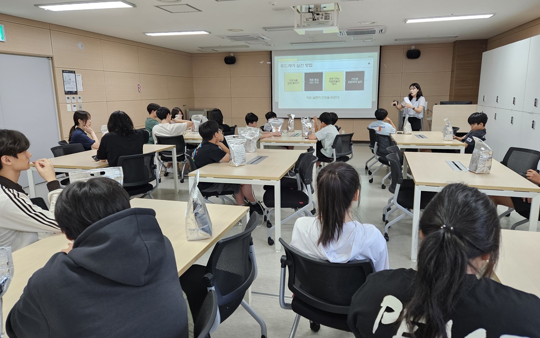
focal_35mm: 25
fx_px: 368
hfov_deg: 72.5
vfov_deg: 49.2
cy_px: 156
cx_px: 276
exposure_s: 1/120
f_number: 1.8
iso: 200
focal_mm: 5.4
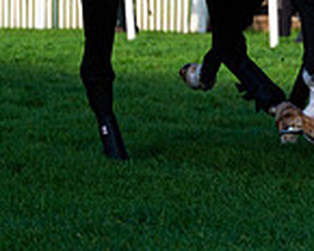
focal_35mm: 367
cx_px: 552
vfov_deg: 4.2
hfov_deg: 5.2
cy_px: -128
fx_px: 3411
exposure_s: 1/3200
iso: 400
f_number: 4
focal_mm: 98
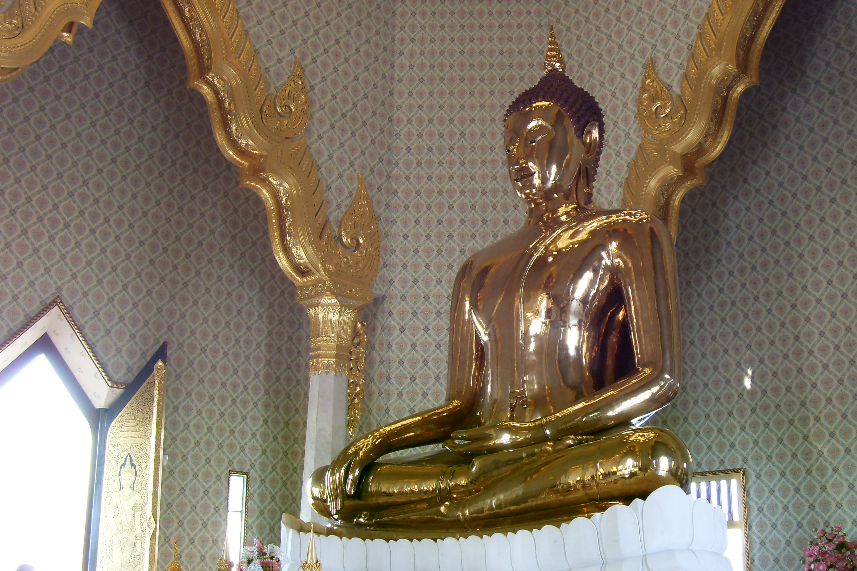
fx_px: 1000
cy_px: 295
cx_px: 420
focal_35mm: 42
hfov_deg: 46.4
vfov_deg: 31.9
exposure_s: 1/30
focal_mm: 6.6
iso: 200
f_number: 3.5
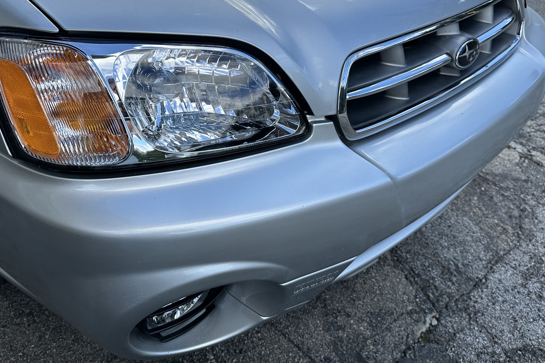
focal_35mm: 32
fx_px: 484
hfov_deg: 58.6
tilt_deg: -28.9
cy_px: 132
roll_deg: +0.1
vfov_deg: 40.8
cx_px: 250
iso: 80
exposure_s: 1/1949
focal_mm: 6.86
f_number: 1.78
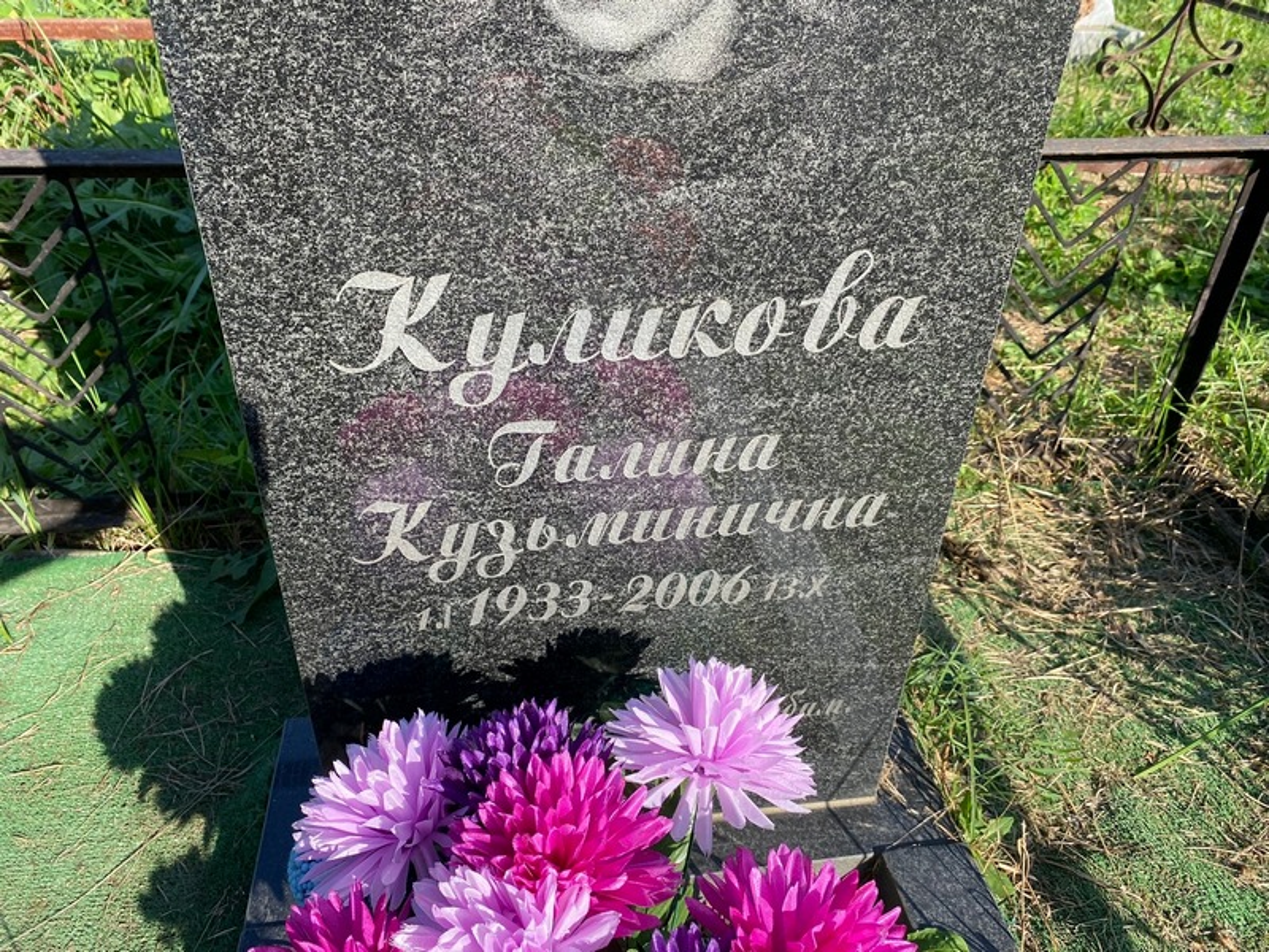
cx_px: 634
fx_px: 953
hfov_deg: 67.3
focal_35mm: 26
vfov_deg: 53.1
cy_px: 476
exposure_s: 1/799
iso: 32
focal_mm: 4.25
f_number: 1.8
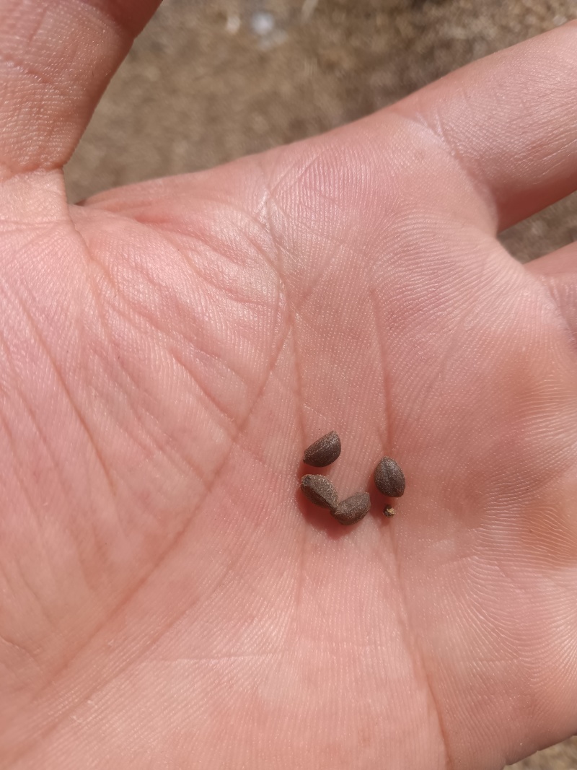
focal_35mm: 25
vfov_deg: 69.4
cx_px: 288
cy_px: 385
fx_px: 556
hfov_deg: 54.9
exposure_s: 1/785
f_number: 1.8
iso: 101
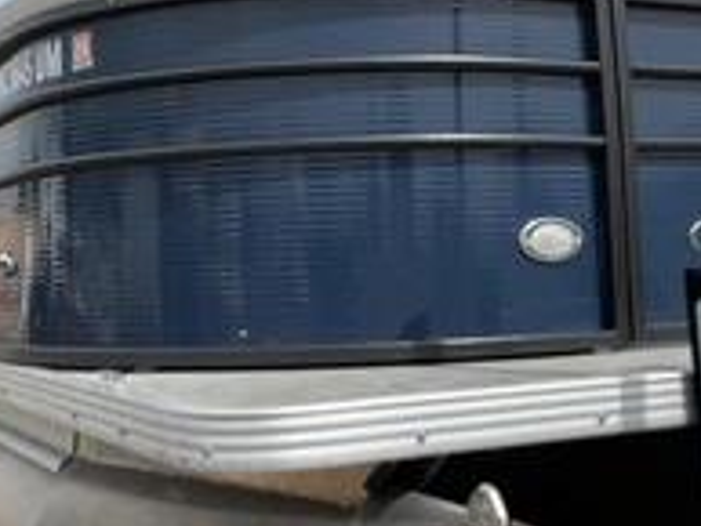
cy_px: 87
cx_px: 338
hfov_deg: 32.2
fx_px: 1216
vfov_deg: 24.0
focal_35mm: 60
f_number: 1.8
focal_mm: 3
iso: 25
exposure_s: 1/2227
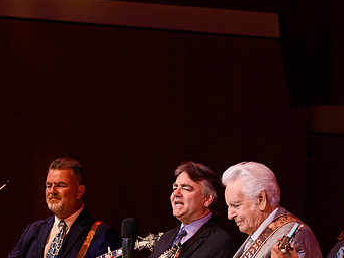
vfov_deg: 6.0
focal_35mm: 246
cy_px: 195
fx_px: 2445
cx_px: 162
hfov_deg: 8.0
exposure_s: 1/400
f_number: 5
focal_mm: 150
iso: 2500
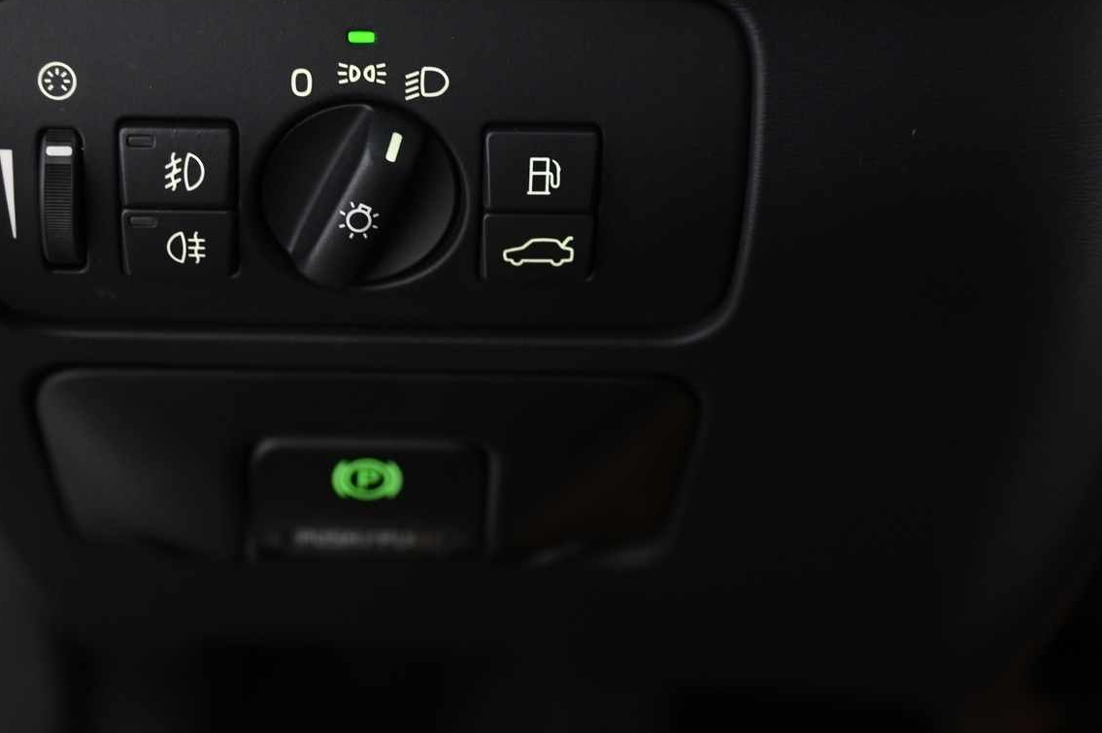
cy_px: 279
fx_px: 2845
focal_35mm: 93
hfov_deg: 21.9
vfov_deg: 14.7
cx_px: 385
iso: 2000
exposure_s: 1/20
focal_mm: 65
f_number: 4
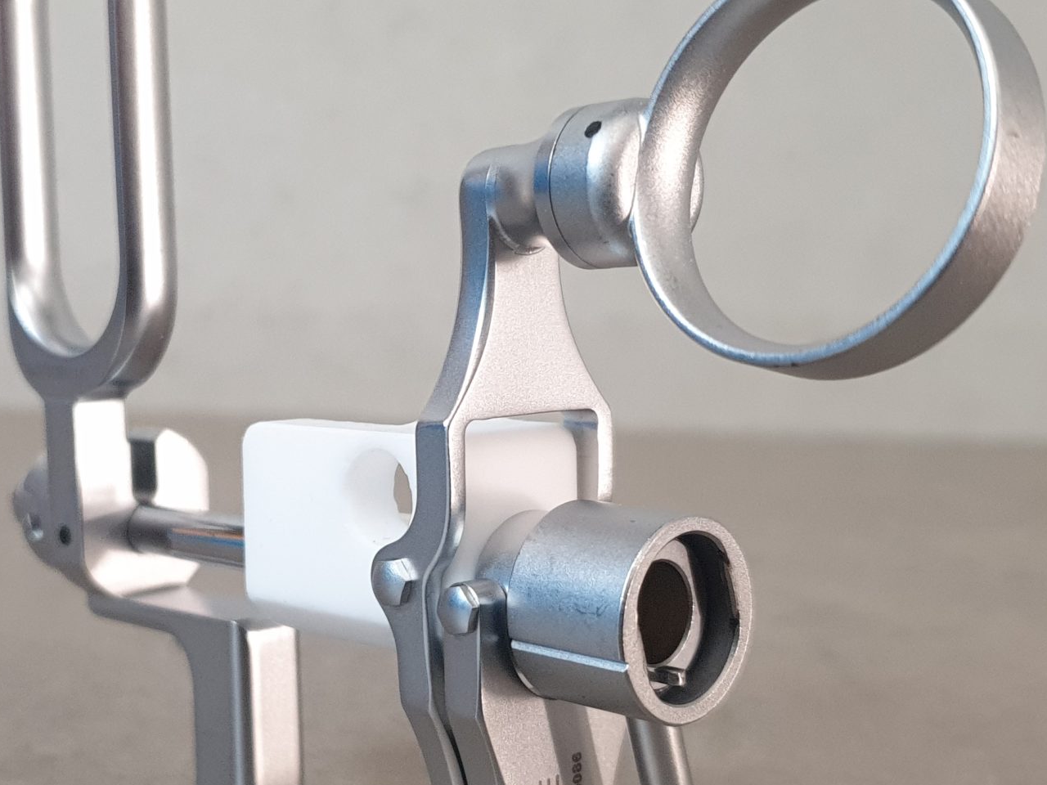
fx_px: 1573
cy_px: 457
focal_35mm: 52
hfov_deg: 36.4
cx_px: 342
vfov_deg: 28.0
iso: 400
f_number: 2.4
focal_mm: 4.3
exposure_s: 1/50
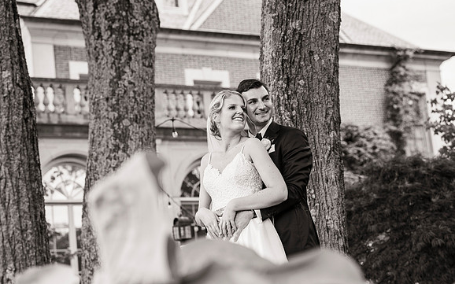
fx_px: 1091
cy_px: 143
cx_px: 228
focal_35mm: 88
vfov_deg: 14.8
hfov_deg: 23.6
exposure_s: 1/500
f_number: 4.5
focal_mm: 86
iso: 1000
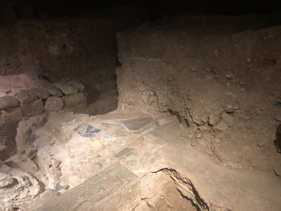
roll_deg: +3.9
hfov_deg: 63.4
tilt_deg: -22.2
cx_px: 140
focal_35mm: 28
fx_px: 227
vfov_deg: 49.7
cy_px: 106
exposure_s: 1/4
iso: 100
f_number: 1.8
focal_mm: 3.99
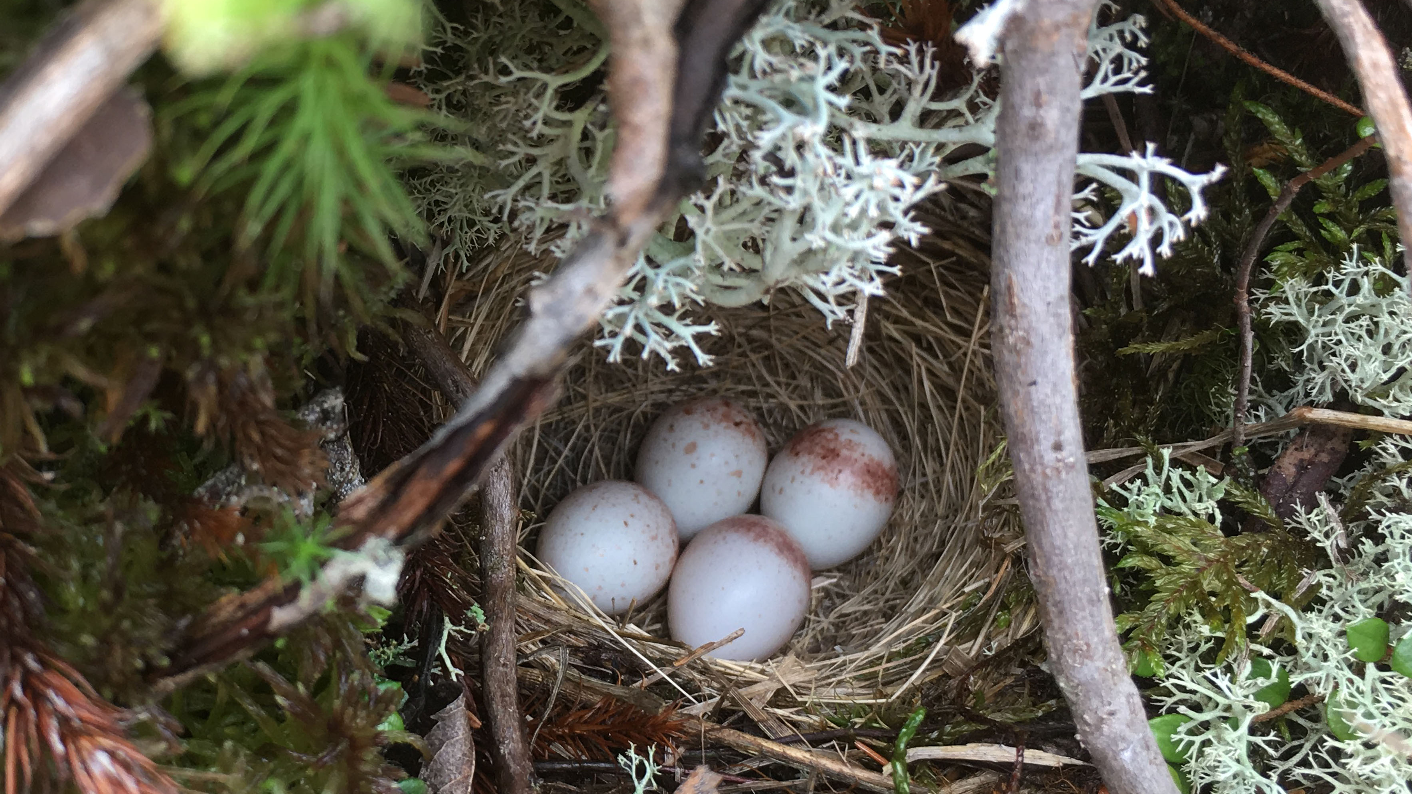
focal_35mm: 36
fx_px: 1348
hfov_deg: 55.3
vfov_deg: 32.8
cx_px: 661
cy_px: 441
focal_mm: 4.15
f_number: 2.2
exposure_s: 1/60
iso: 32
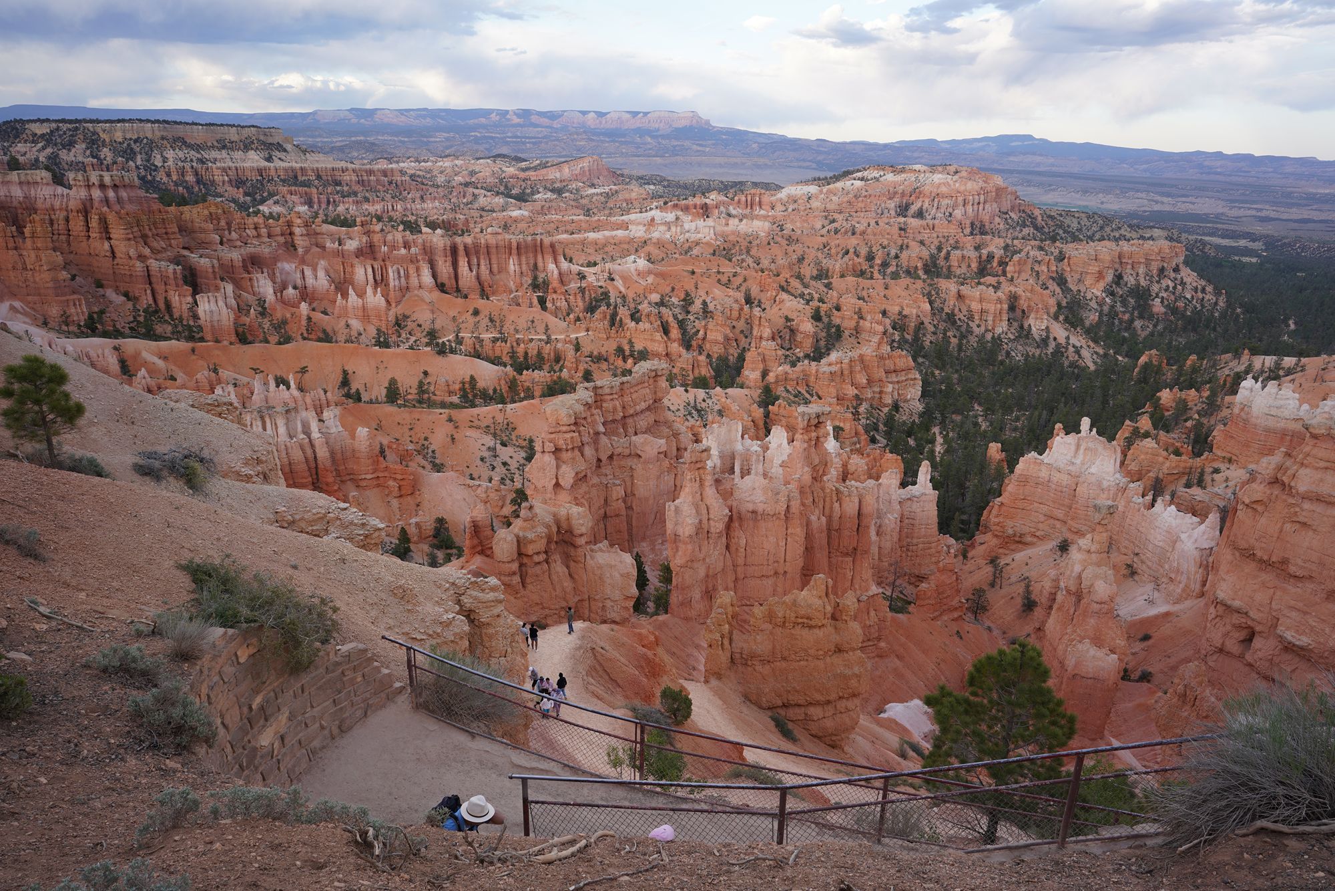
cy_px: 446
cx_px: 668
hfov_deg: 73.7
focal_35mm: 24
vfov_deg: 53.1
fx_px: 890
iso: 100
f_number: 4.5
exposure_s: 1/100
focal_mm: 24
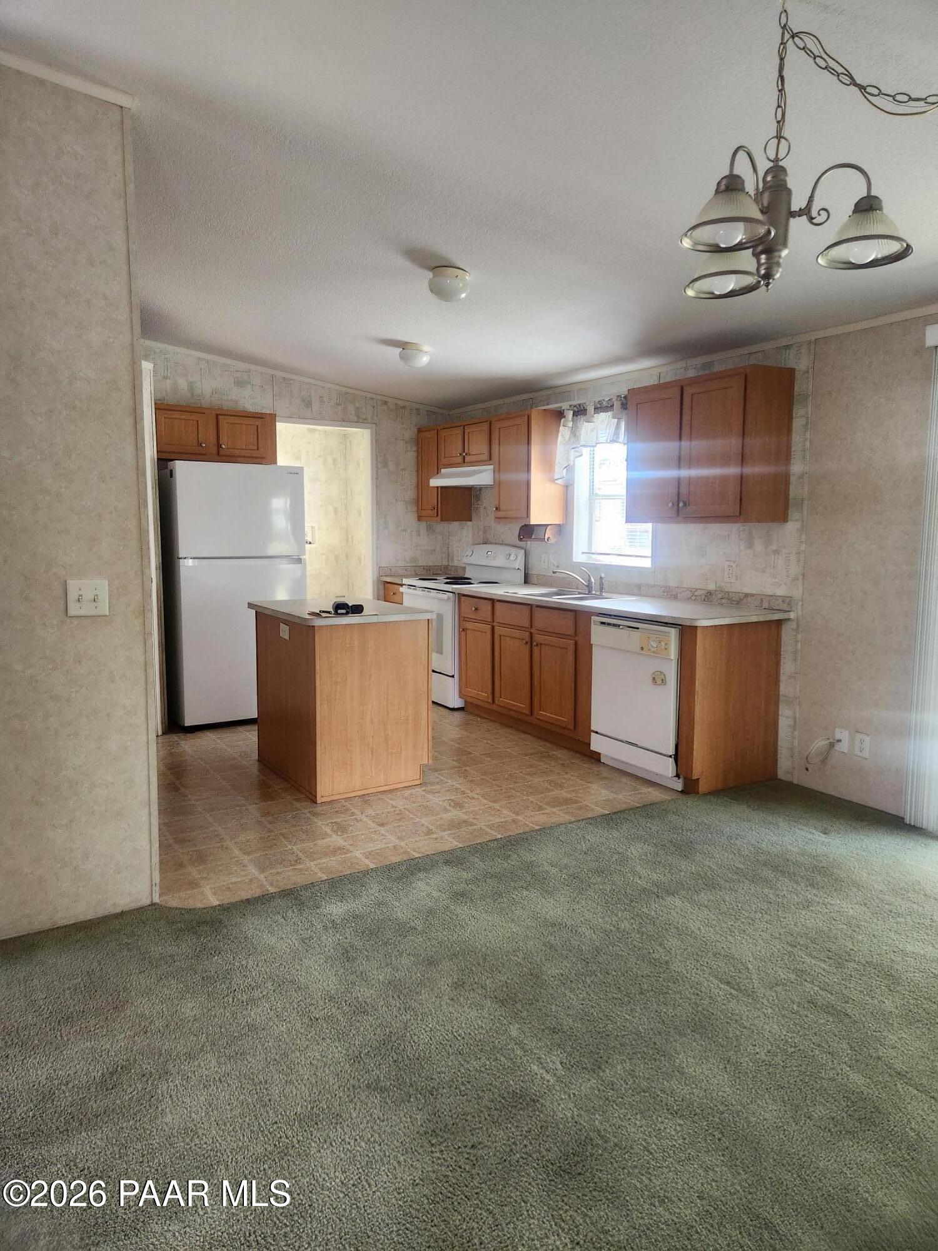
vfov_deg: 73.9
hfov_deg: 58.9
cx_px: 469
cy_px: 626
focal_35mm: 23
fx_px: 831
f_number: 1.8
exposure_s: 1/120
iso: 250
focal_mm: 5.4
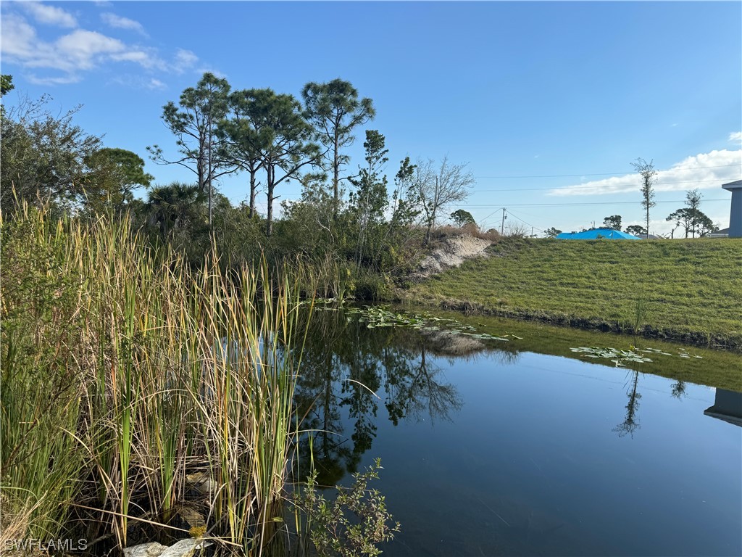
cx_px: 371
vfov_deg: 56.8
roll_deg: -2.1
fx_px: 514
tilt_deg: -3.0
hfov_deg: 71.6
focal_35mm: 24
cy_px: 278
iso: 80
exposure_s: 1/3413
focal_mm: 6.86
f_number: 1.78
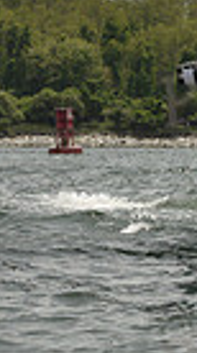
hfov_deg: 3.8
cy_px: 157
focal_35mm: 309
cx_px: 655
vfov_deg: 7.0
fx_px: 2887
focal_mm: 70
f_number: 13
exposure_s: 1/1000
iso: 400
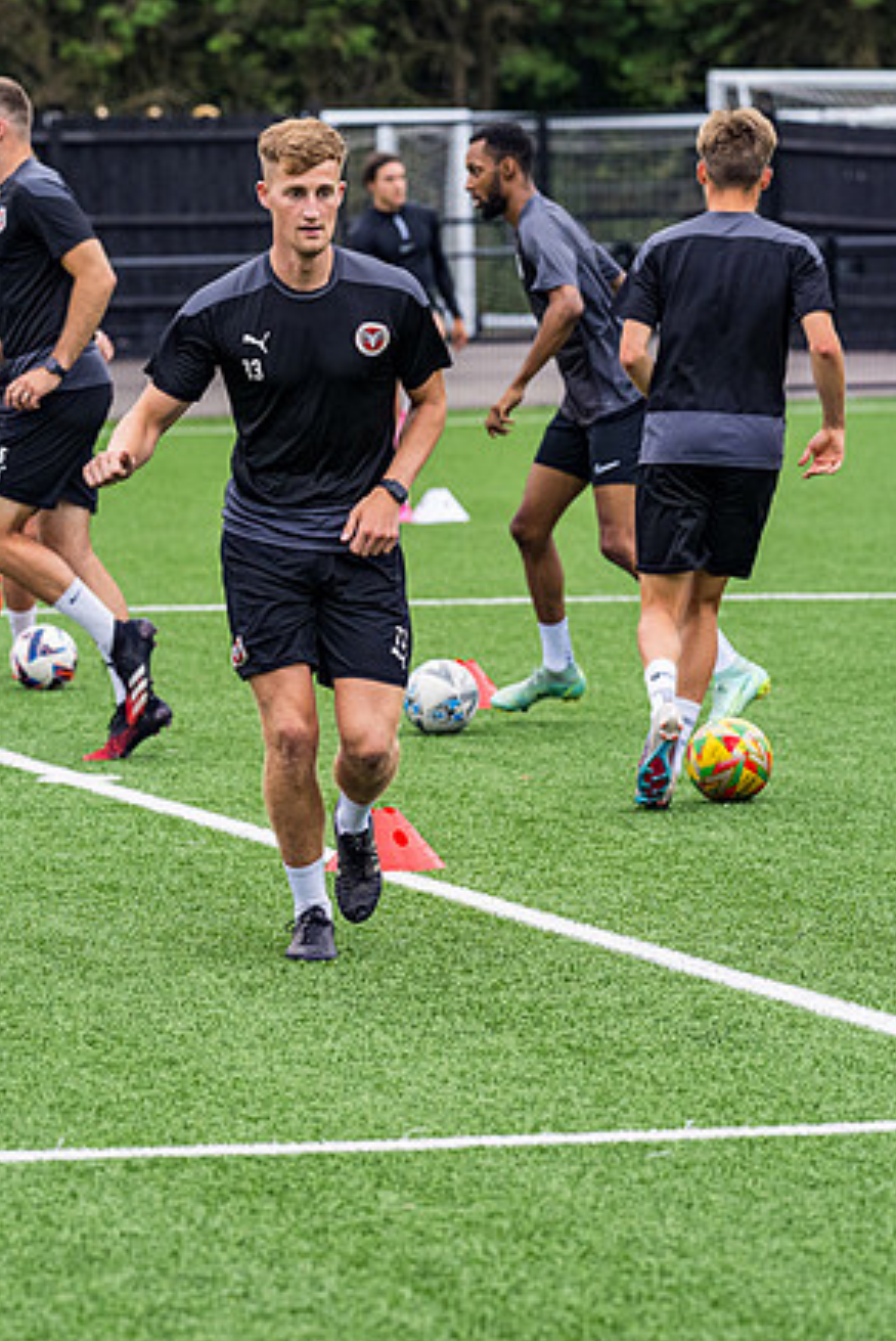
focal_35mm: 230
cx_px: 421
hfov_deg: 6.0
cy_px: 660
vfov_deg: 8.9
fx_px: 8572
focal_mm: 135
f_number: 4
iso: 800
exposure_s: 1/1000
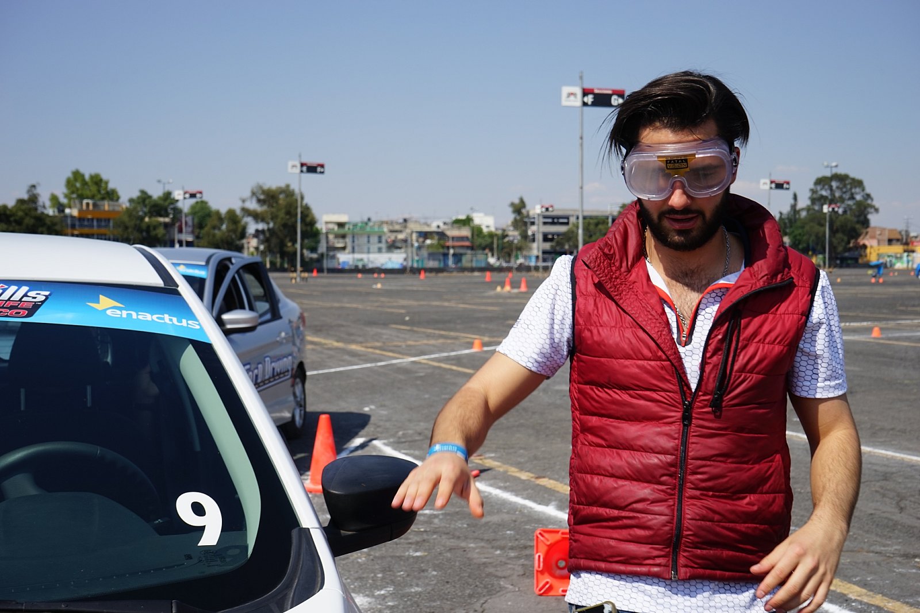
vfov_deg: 29.2
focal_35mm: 46
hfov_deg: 42.7
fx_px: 1176
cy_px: 306
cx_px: 460
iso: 100
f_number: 11
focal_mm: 46
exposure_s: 1/200
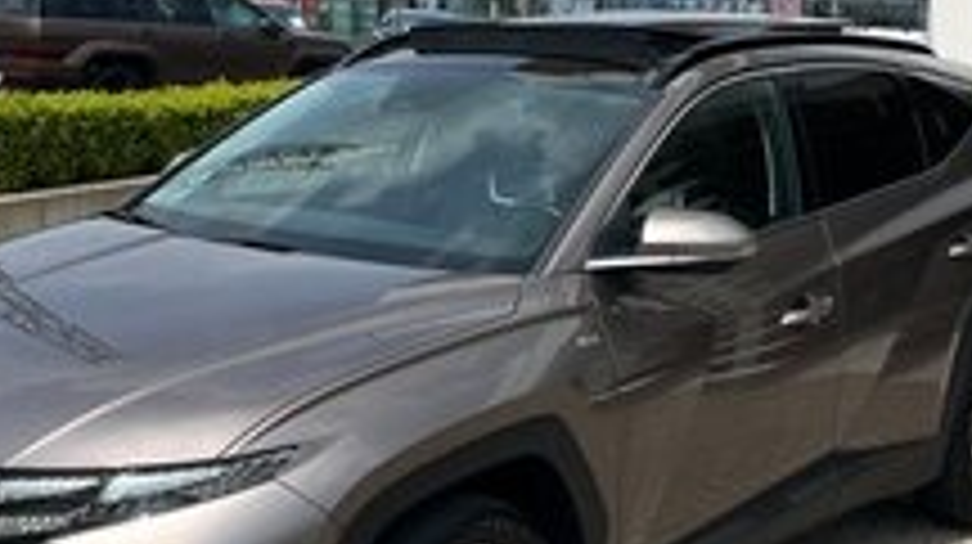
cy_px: 148
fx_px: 1648
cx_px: 536
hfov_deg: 32.8
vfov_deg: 18.7
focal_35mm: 64
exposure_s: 1/4854
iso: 50
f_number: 1.6
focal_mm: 5.1
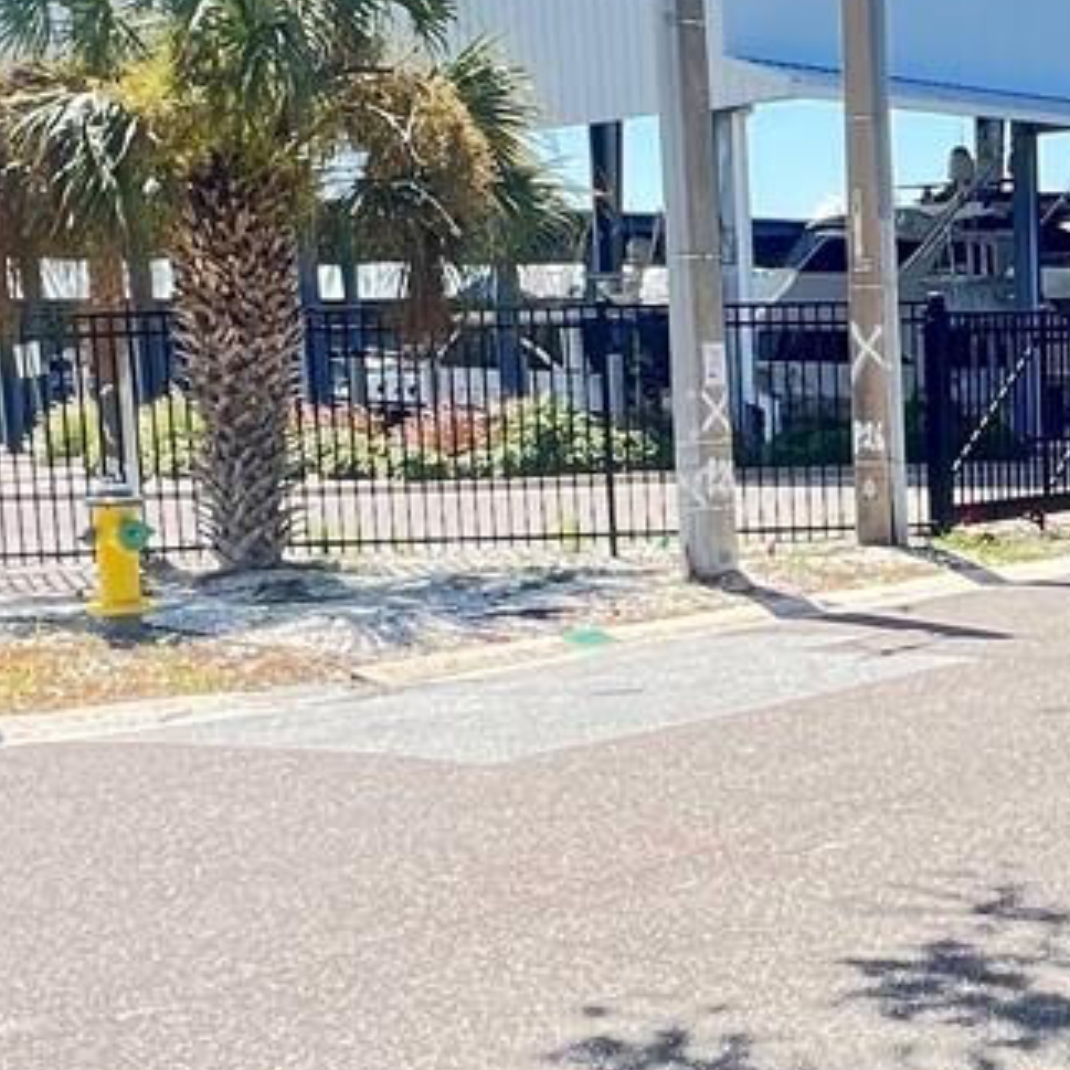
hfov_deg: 28.4
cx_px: 1040
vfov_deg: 29.9
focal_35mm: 57
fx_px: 1993
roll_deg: +2.2
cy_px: 669
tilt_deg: -8.7
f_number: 1.8
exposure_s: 1/334
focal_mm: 1.57
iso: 32
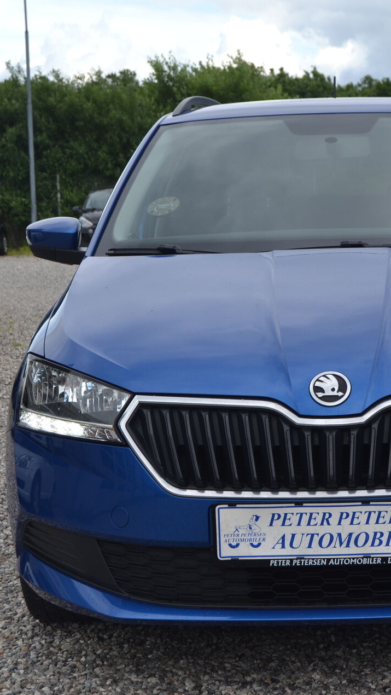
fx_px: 1400
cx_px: 334
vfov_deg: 27.9
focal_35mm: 76
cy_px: 345
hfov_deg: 15.8
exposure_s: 1/200
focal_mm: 32
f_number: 7.1
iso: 100
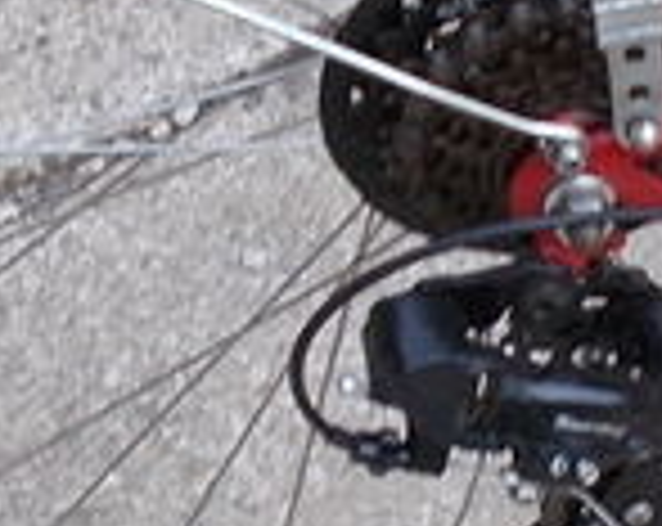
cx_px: 446
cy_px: 117
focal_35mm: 173
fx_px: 3383
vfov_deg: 8.9
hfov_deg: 11.2
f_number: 3.2
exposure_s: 1/40
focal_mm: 4.6
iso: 80
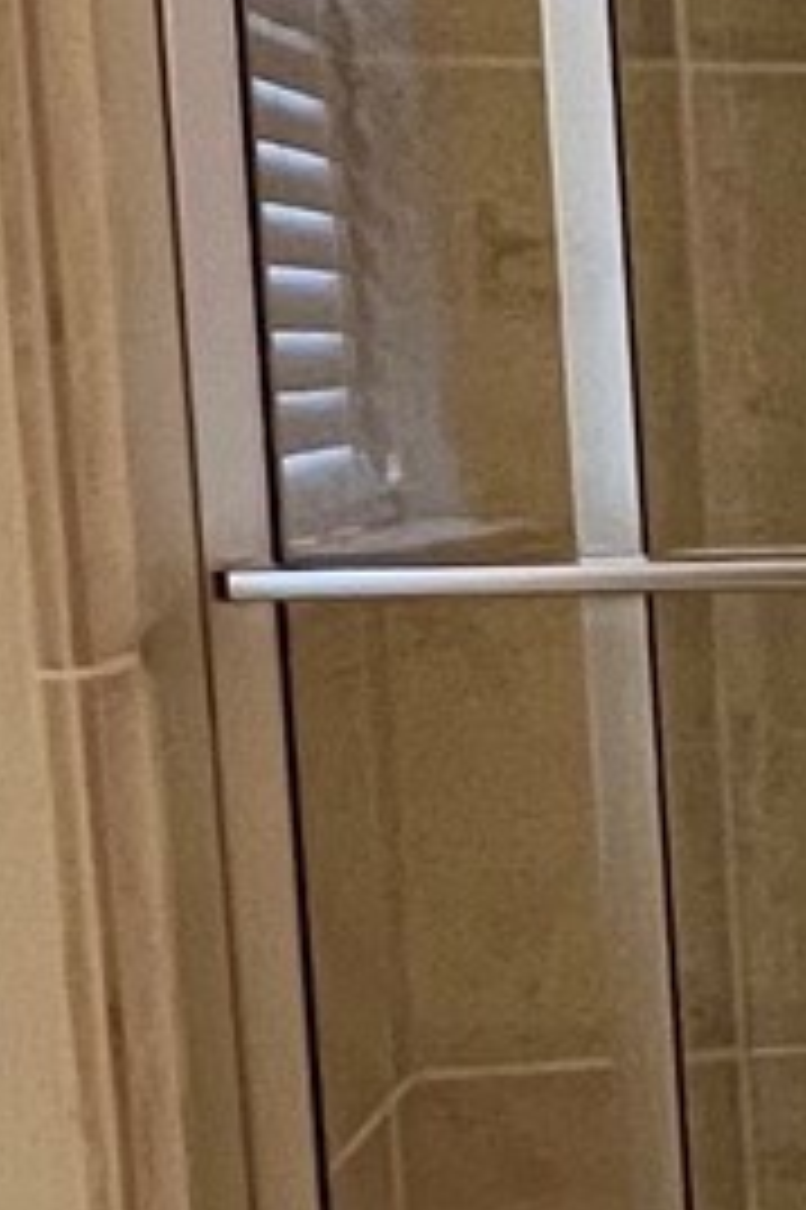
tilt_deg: -6.3
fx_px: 3463
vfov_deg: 19.8
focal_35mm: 103
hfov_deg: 10.0
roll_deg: +0.3
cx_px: 2413
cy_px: 787
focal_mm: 1.57
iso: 200
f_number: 1.8
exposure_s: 1/60
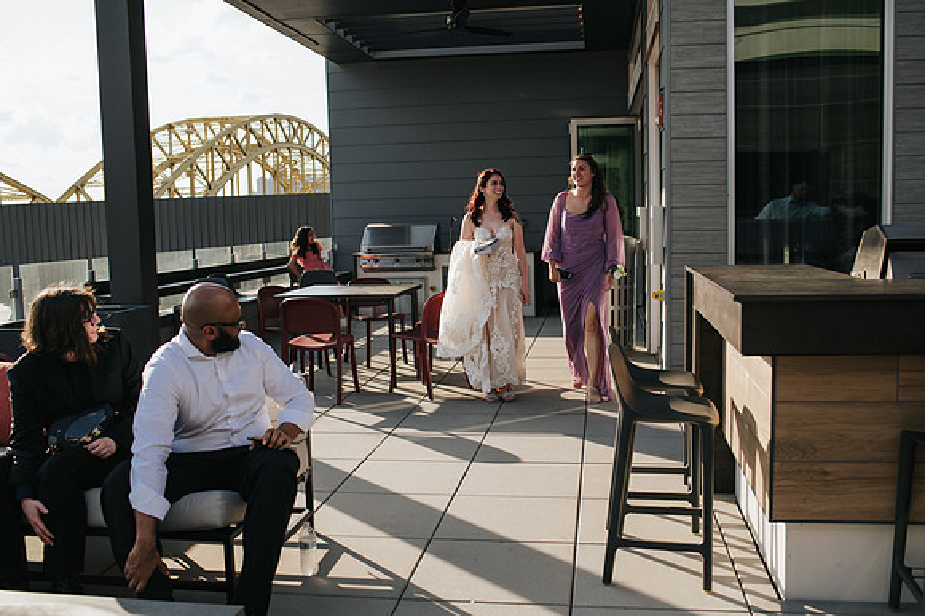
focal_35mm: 35
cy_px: 308
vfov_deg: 37.5
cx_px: 462
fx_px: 906
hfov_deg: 54.1
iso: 200
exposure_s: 1/1250
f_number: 3.5
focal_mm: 35
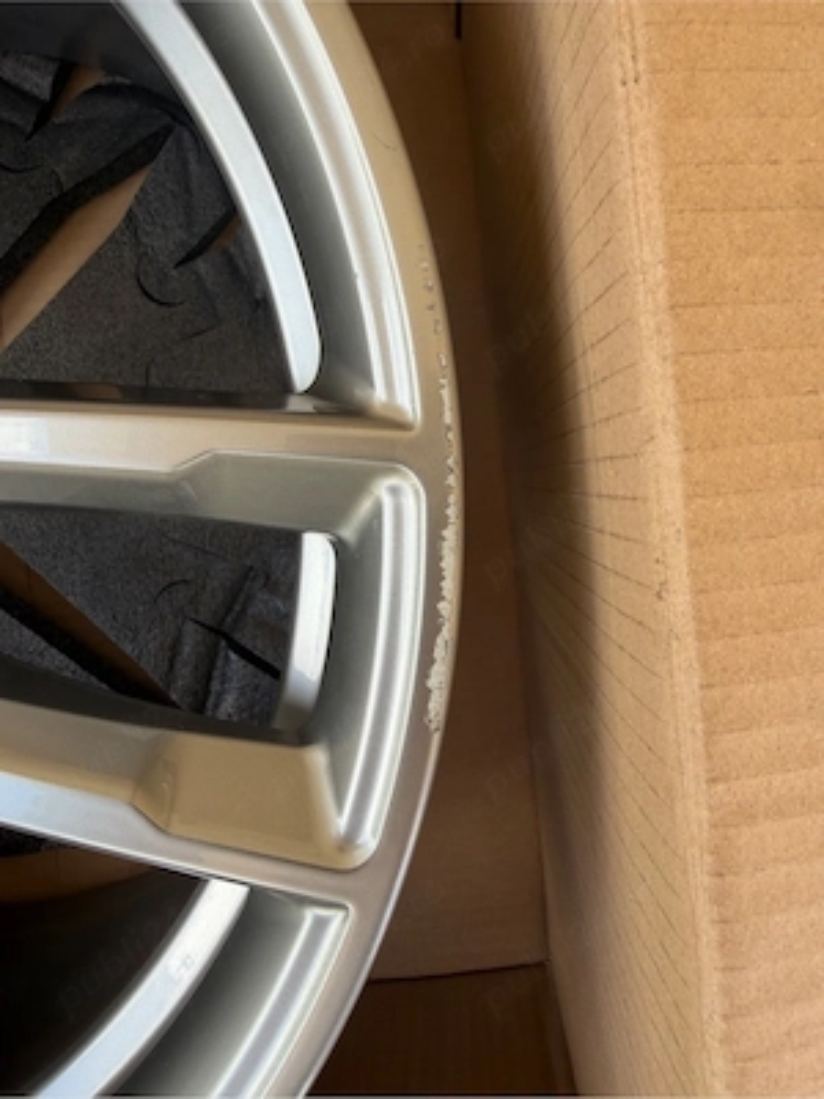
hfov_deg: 56.8
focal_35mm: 24
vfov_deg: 71.6
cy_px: 550
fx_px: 762
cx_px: 412
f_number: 2.2
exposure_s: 1/143
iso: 40
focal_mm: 2.22
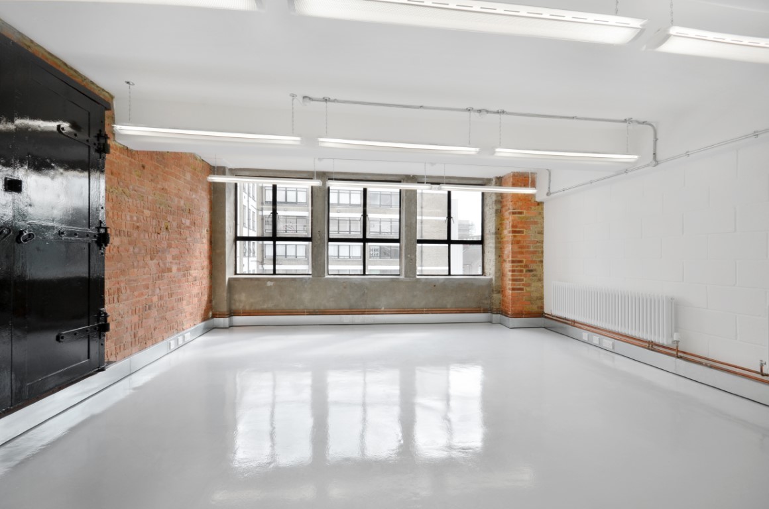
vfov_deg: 77.1
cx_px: 384
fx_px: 320
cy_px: 254
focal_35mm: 15
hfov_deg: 100.5
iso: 200
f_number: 13
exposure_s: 1/40
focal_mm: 10
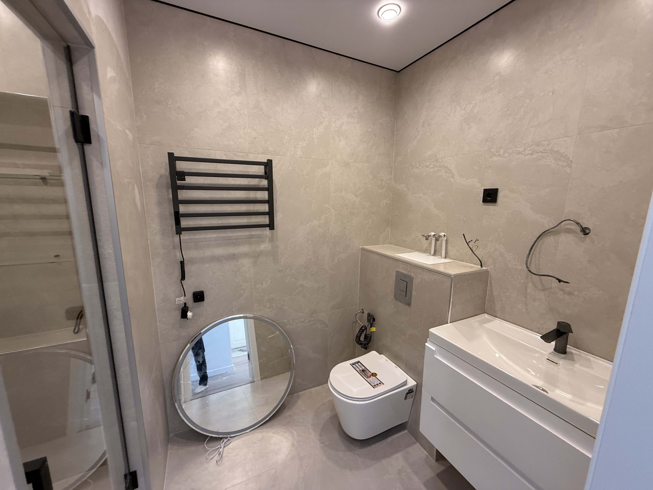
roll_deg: -1.4
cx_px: 326
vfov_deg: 85.7
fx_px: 264
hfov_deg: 102.1
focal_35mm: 14
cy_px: 245
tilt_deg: -6.7
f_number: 2.2
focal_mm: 2.22
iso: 250
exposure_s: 1/100
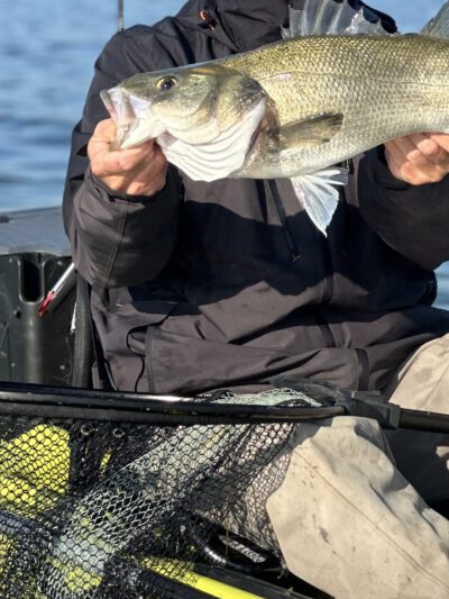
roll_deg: -1.9
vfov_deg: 13.3
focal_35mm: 148
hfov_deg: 10.0
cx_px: 278
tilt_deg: -5.4
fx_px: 2559
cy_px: 189
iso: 32
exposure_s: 1/550
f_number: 2.8
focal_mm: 9
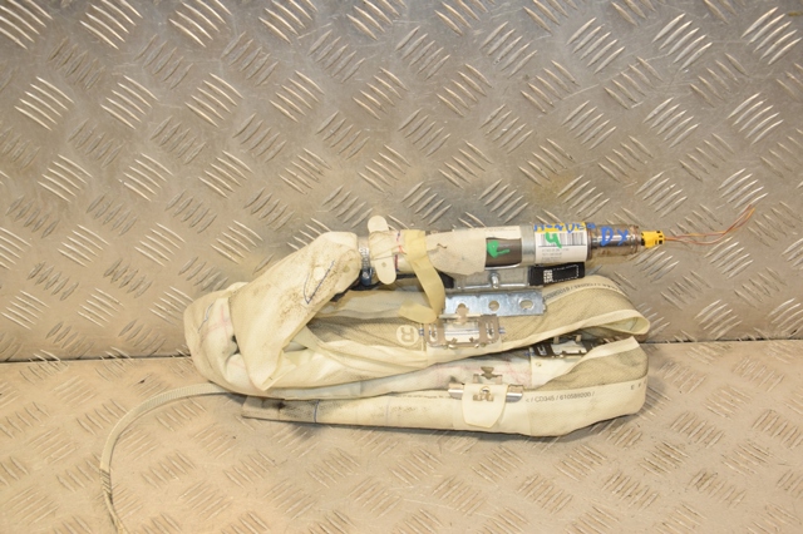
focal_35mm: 48
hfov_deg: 41.1
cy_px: 267
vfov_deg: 28.0
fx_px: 1070
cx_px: 402
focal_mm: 32
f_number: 7.1
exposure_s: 1/200
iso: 800
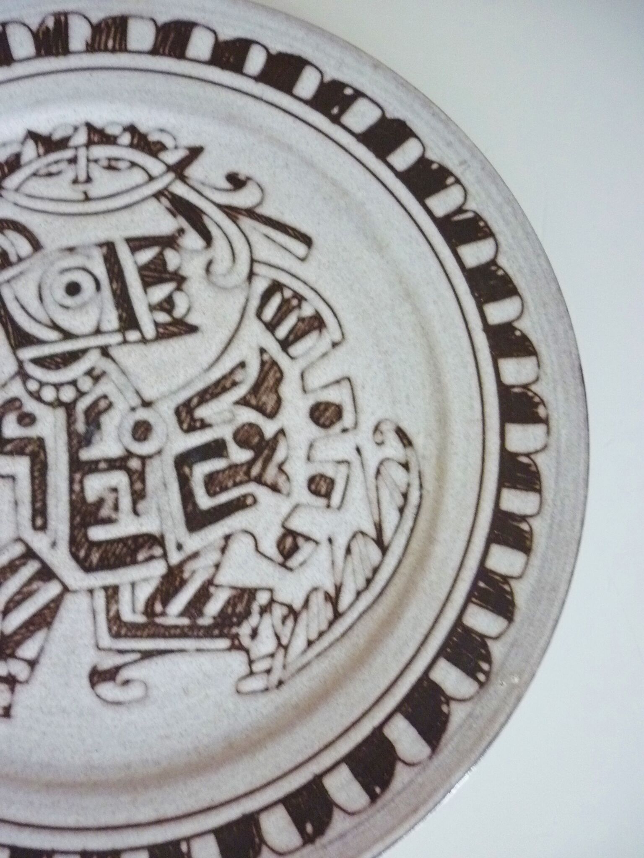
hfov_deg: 42.9
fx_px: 819
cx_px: 322
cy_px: 429
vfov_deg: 55.4
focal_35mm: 33
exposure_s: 1/20
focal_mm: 5.5
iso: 400
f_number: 2.8
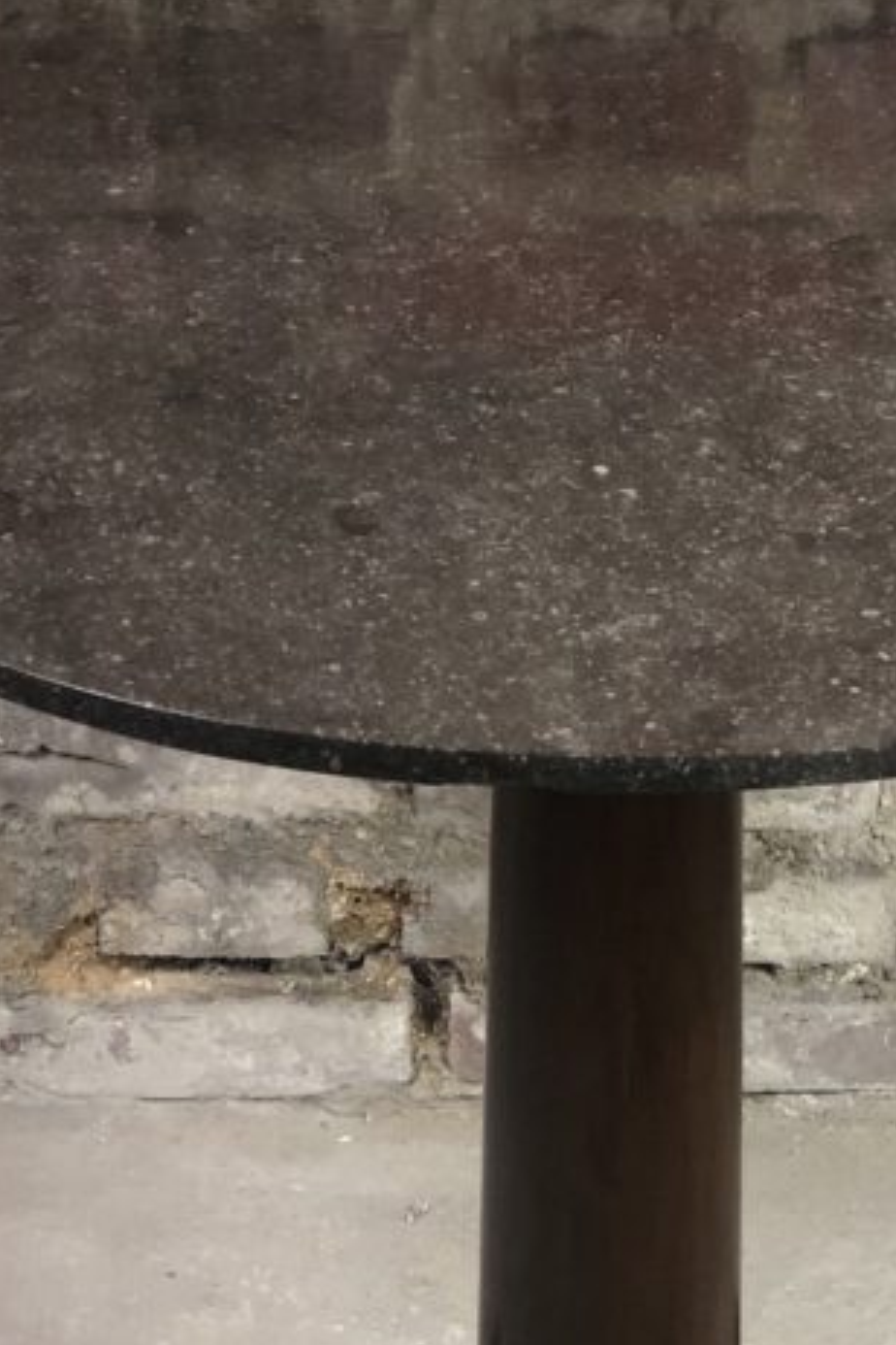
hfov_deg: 11.4
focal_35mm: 120
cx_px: 623
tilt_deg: -33.5
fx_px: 4480
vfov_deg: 17.0
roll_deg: -1.5
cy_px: 865
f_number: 2.4
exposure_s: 1/33
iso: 125
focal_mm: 6
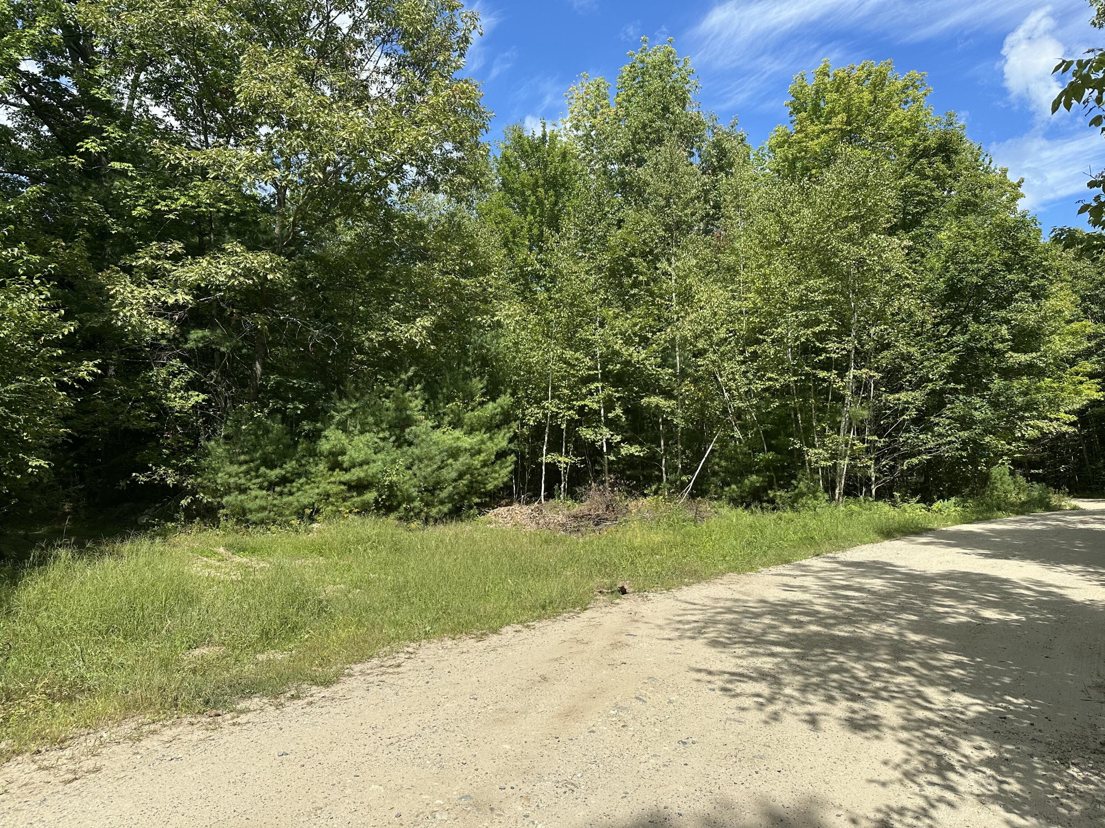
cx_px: 552
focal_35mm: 24
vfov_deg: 56.8
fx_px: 766
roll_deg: +1.6
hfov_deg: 71.6
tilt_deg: +3.8
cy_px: 414
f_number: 1.78
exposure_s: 1/3472
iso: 80
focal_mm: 6.86
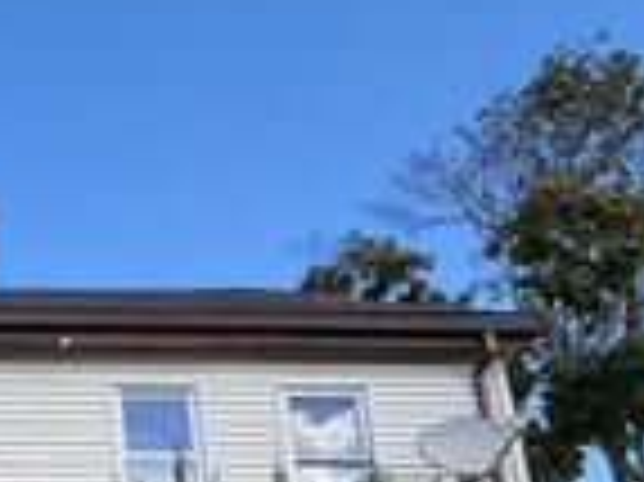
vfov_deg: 26.5
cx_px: -122
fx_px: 911
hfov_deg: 32.4
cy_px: 570
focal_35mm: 49
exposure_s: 1/514
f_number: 2.2
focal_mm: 2.22
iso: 40
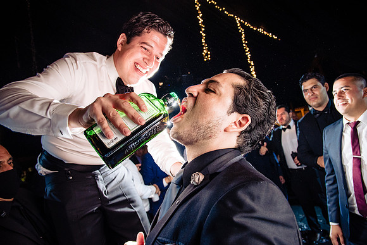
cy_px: 122
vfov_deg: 53.2
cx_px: 184
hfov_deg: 73.7
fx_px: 245
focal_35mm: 24
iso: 2000
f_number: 5.6
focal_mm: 24
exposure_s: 1/100
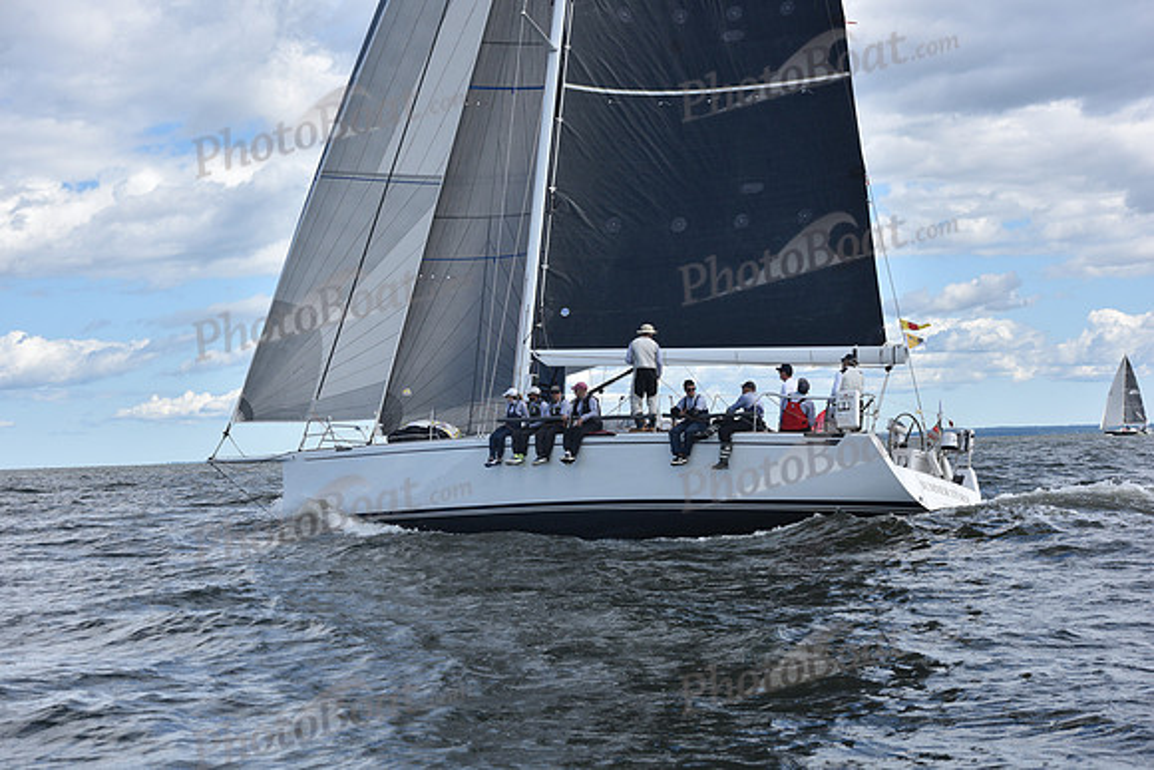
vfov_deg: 19.5
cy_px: 385
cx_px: 577
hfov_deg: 28.8
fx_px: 2244
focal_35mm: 70
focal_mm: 70
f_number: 7.1
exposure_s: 1/1000
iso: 250
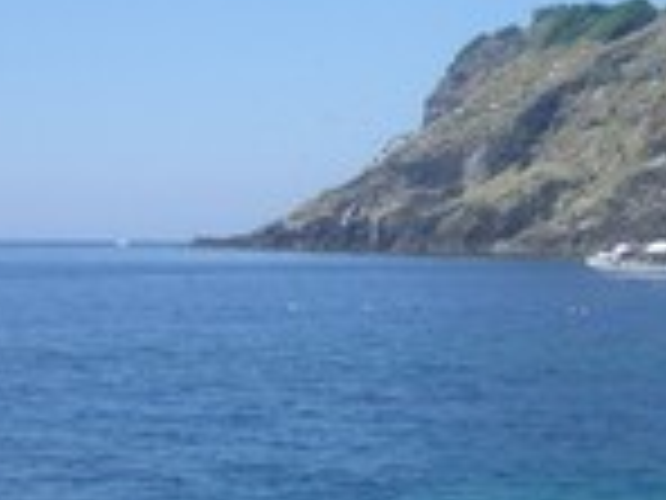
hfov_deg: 18.3
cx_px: 756
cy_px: 216
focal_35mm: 103
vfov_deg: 14.4
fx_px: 1982
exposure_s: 1/250
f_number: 5.6
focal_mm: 7.9
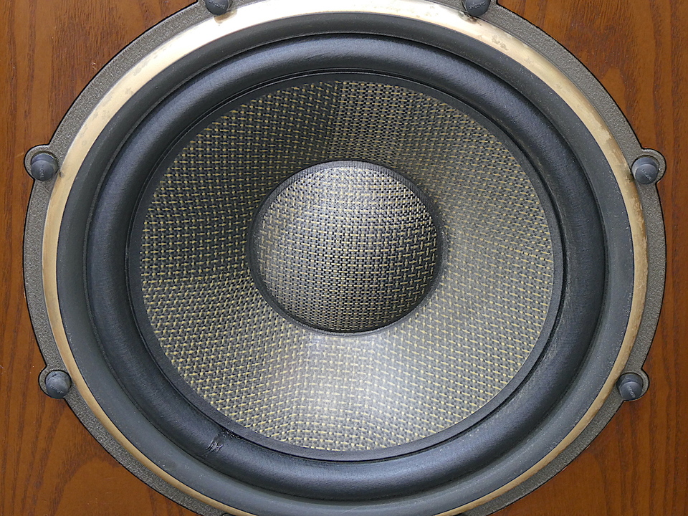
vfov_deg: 15.1
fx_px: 1948
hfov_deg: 20.0
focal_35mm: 98
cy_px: 258
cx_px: 344
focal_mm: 17.5
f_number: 5.6
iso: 200
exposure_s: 1/2.5
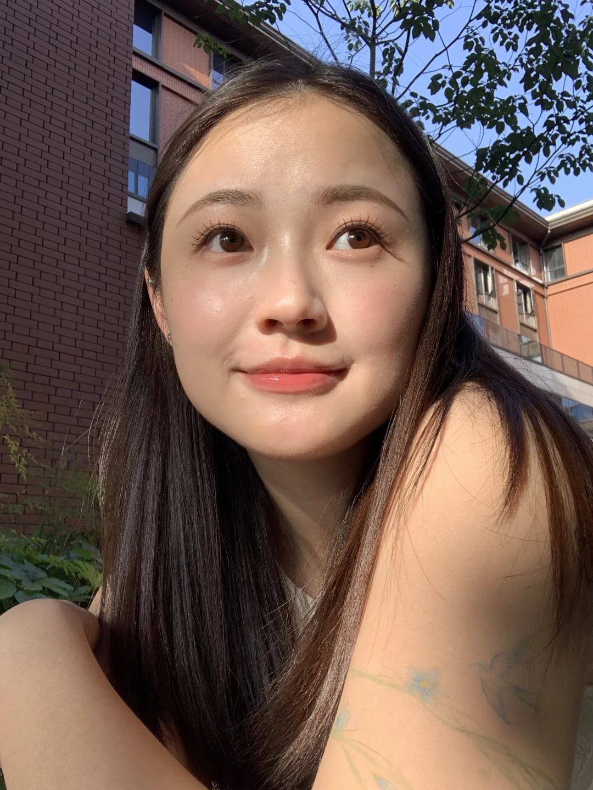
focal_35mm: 32
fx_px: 731
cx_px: 296
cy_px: 395
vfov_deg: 56.8
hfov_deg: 44.2
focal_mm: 2.87
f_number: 2.2
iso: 16
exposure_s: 1/394
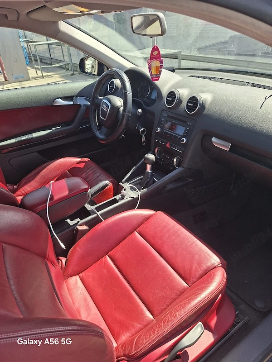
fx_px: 241
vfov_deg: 73.9
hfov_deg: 58.9
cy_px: 181
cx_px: 136
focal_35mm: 23
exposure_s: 1/500
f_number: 1.8
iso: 50
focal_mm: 5.54
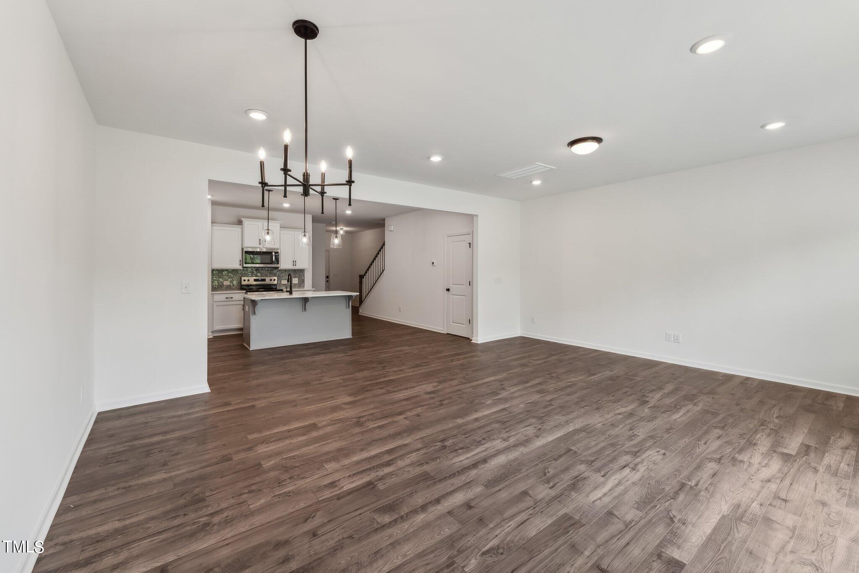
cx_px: 430
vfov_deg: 81.2
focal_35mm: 14
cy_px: 286
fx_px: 334
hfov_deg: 104.3
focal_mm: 14
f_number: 7.1
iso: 500
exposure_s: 1/60
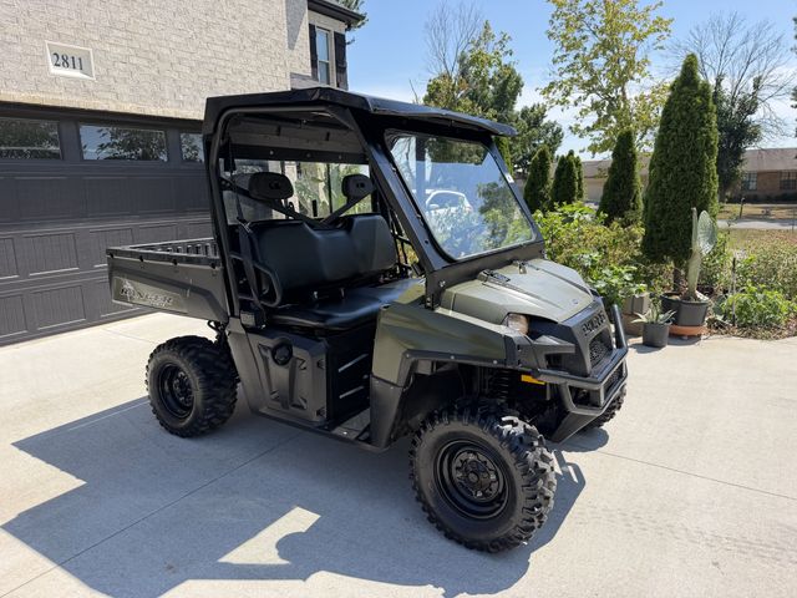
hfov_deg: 71.6
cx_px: 398
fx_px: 553
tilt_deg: -10.1
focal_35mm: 24
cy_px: 299
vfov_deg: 56.8
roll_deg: +0.7
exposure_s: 1/2445
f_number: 1.78
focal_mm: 6.76
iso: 80
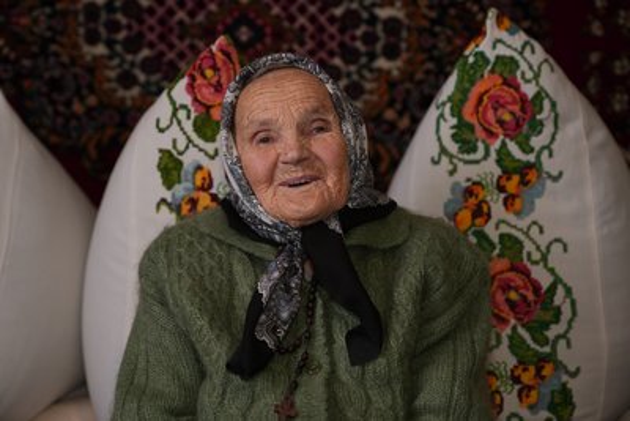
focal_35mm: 60
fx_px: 1050
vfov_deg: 22.6
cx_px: 315
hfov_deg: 33.4
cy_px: 210
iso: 640
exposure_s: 1/100
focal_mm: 60
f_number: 2.8
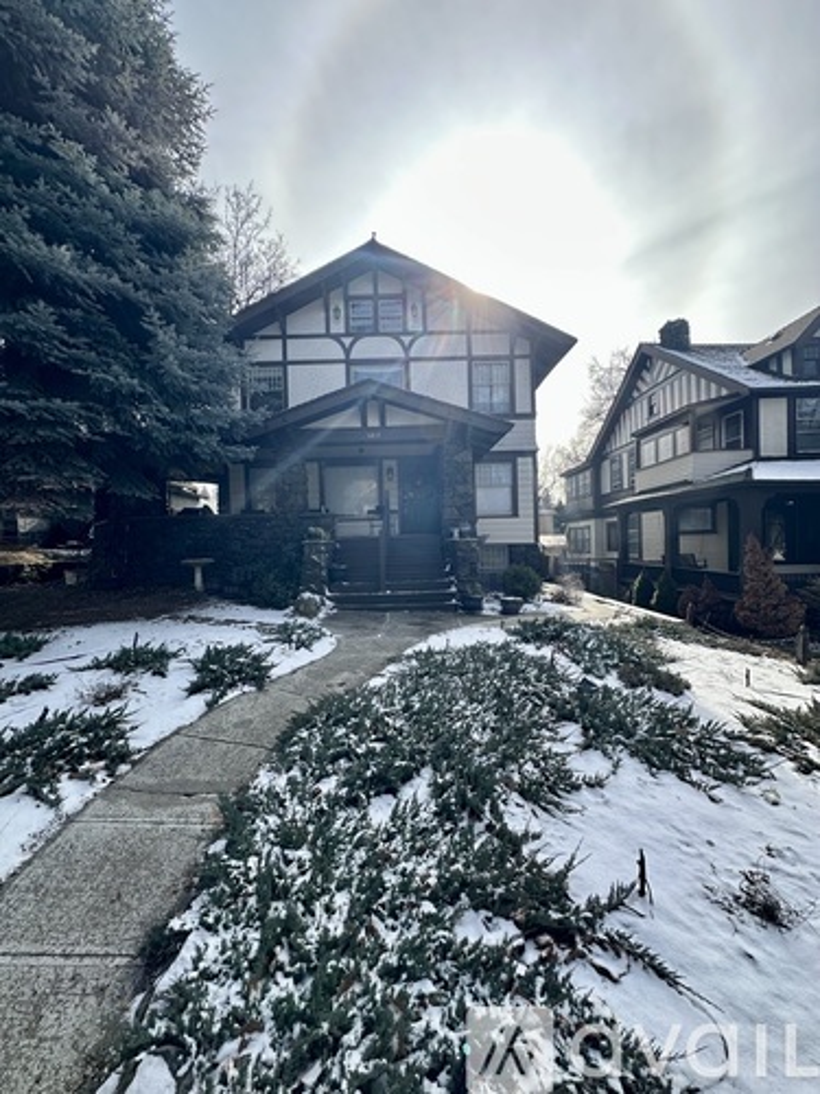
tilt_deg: +1.1
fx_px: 442
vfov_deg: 102.1
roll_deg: +1.3
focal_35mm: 14
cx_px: 410
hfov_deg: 85.7
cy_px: 547
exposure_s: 1/647
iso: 40
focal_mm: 2.22
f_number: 2.2
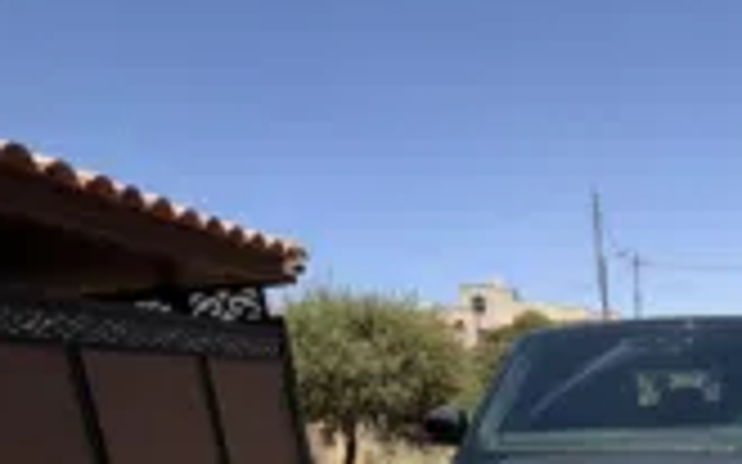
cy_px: 590
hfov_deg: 49.1
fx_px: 728
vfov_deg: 29.2
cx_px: 648
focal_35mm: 36
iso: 25
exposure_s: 1/770
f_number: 2.2
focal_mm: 2.22
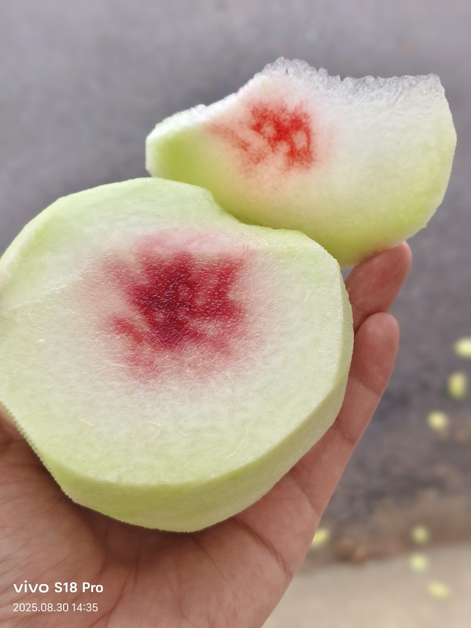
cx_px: 236
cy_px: 314
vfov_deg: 38.9
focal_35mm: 49
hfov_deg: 29.7
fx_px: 889
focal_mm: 5.6
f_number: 4
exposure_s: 1/100
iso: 358
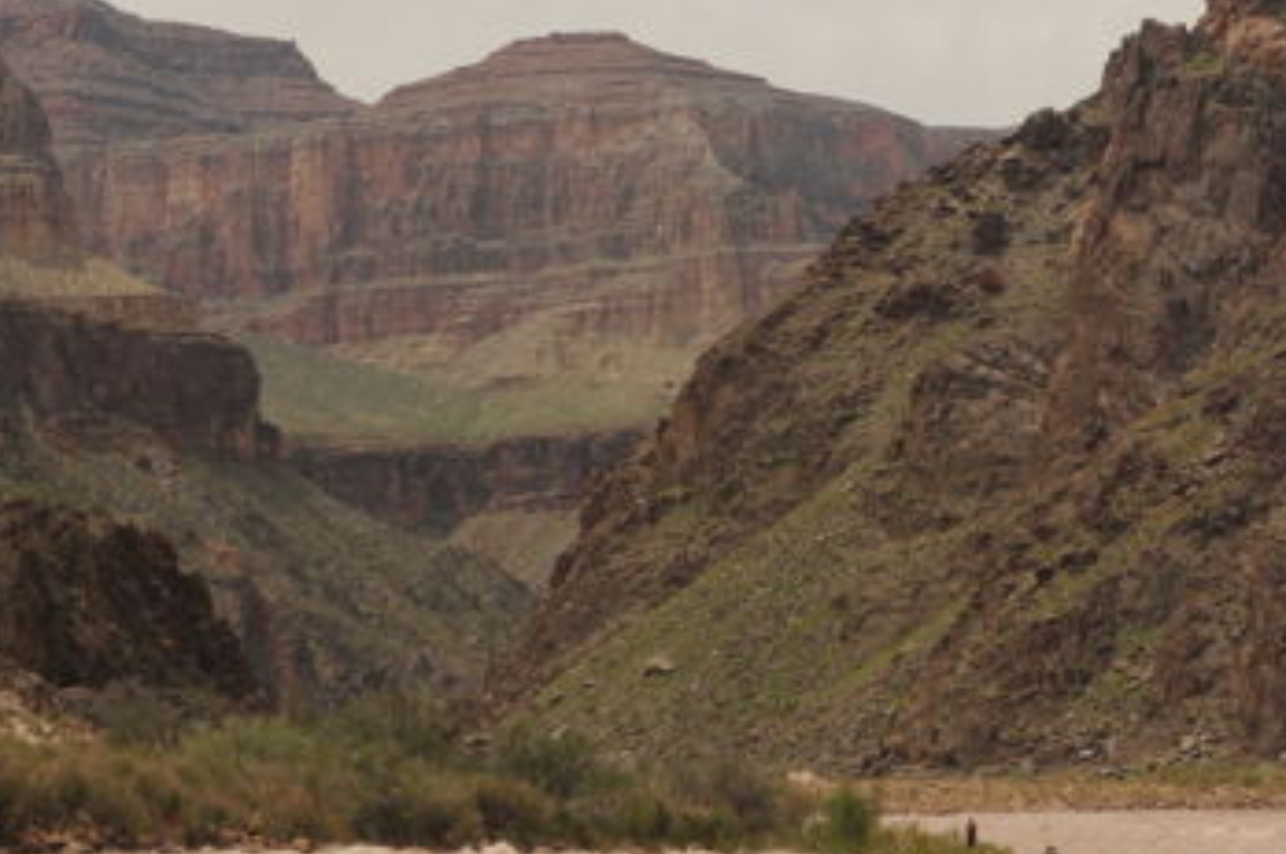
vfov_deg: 11.9
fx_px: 4102
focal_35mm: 115
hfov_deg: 17.5
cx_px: 1245
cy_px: 292
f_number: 9
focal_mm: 50
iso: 200
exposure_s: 1/500
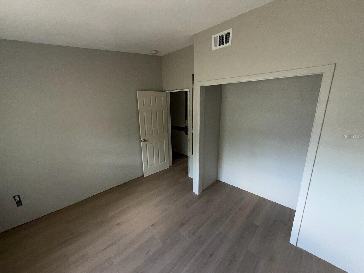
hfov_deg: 102.1
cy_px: 136
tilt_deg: -13.0
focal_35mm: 14
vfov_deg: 85.7
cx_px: 182
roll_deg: +1.1
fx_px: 147
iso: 160
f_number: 2.2
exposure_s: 1/103
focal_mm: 2.22
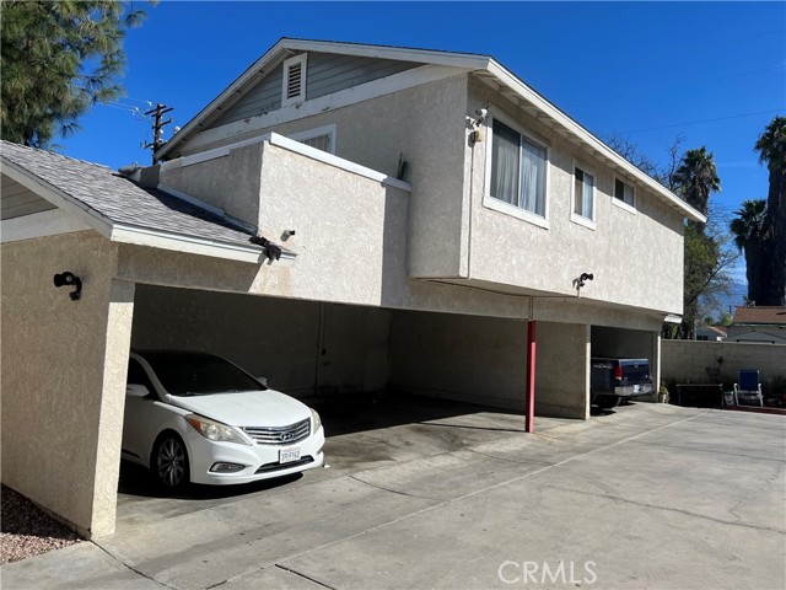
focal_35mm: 26
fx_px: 590
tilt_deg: +5.3
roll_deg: -2.7
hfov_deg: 67.3
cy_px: 295
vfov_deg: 53.1
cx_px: 393
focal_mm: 5.7
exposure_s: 1/6993
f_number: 1.5
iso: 50
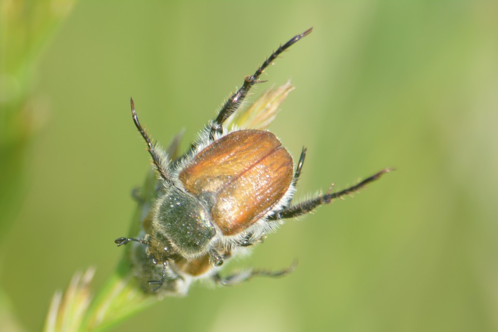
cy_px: 166
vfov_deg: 3.1
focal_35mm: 450
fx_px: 6225
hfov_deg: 4.6
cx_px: 249
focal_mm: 300
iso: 220
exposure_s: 1/125
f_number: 8
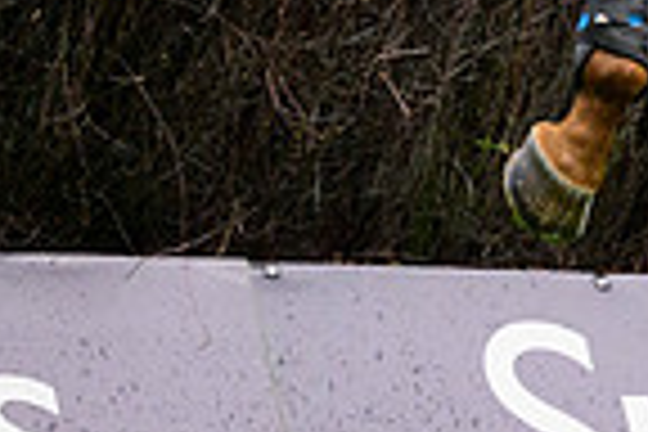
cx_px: 387
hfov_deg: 2.0
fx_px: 18179
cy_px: -425
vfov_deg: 1.4
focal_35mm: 1010
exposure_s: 1/1600
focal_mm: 250
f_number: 5.6
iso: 1600
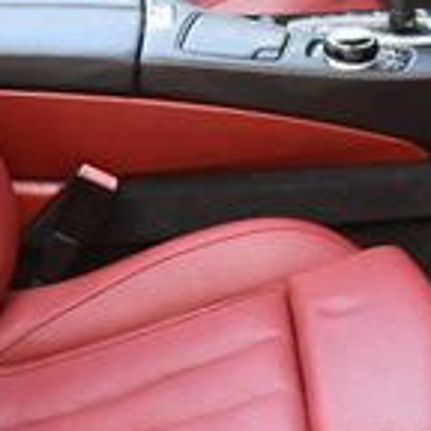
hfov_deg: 12.8
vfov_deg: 12.8
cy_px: 123
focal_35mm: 136
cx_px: 204
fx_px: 1916
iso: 640
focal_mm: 18
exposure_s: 1/250
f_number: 3.5
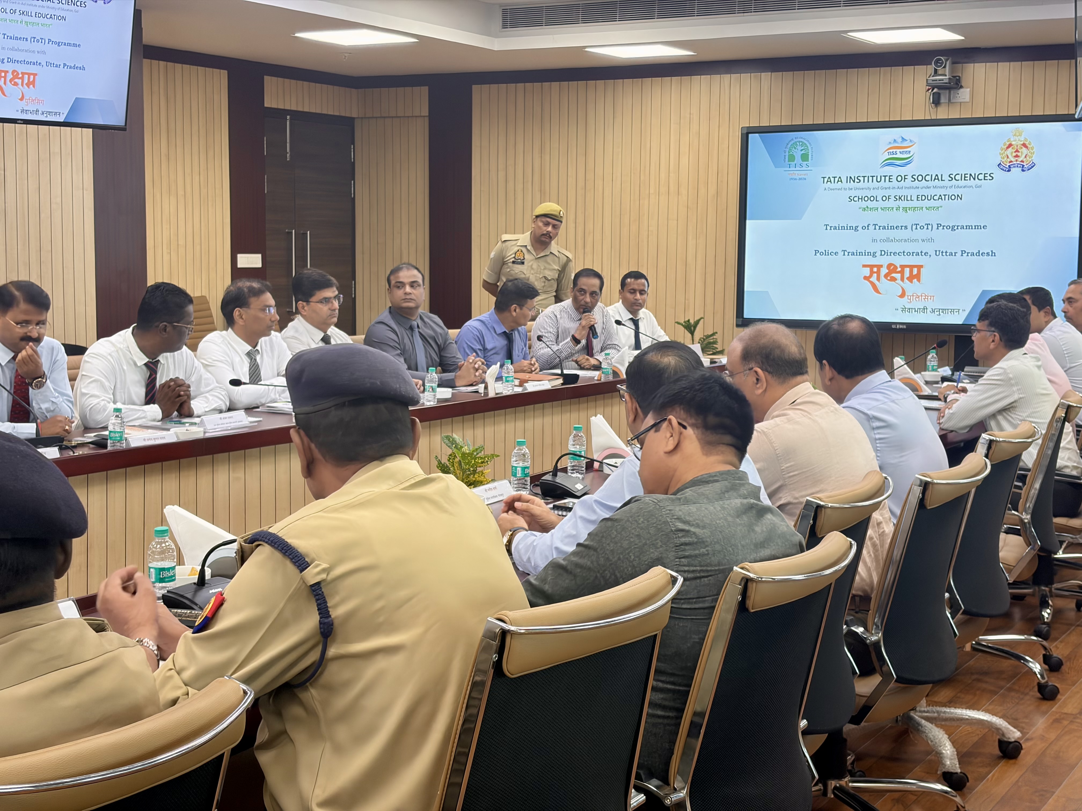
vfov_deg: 28.0
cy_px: 406
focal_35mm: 52
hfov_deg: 36.8
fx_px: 1625
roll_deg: -0.1
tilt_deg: -6.2
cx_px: 541
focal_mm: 5.96
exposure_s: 1/50
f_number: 1.6
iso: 40
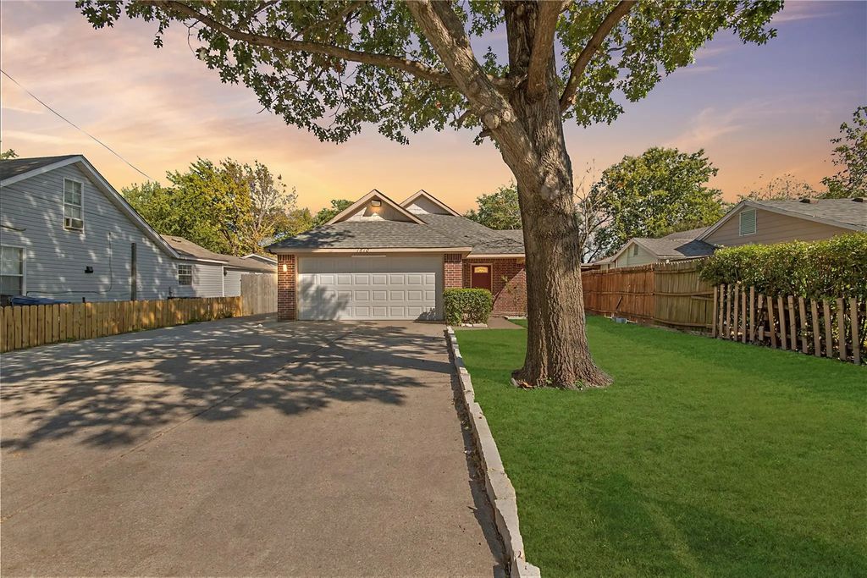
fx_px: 361
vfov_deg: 77.3
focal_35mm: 15
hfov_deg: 100.4
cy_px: 289
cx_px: 434
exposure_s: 1/160
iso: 100
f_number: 11
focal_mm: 10
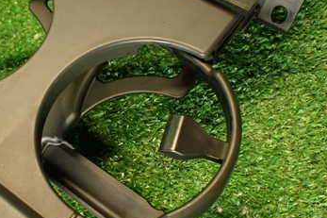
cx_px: 69
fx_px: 490
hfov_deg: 35.8
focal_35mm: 54
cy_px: 112
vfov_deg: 25.0
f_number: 2.3
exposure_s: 1/30
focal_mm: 5.4
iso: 320
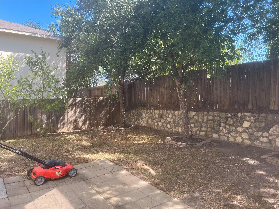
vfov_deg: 53.1
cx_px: 140
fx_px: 210
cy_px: 104
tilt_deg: -0.3
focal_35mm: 26
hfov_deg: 67.3
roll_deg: +0.1
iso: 50
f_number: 1.5
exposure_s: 1/597
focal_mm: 5.7
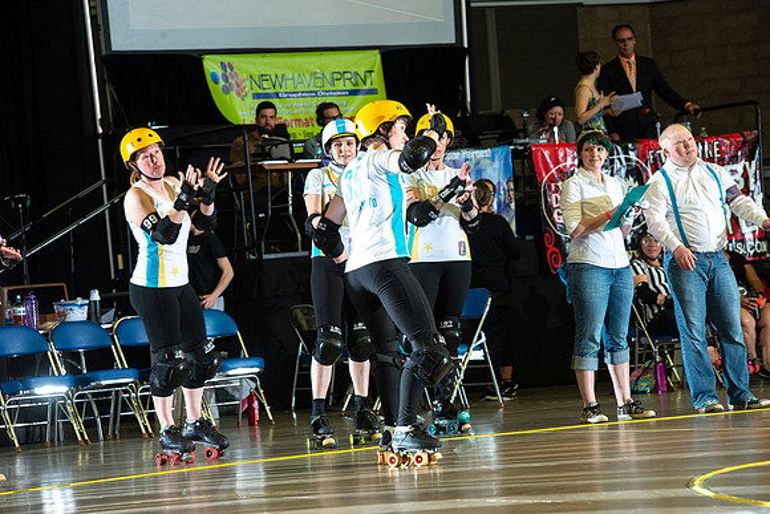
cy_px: 257
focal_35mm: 160
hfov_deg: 12.8
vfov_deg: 8.6
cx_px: 385
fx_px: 3423
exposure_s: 1/160
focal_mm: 160
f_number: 8
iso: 1600
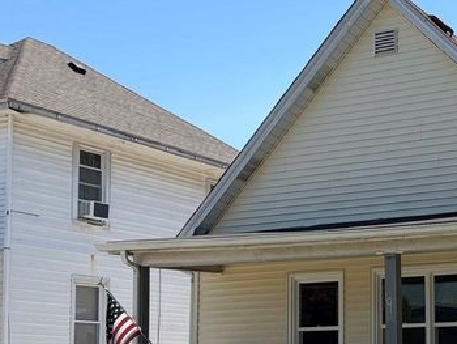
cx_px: 380
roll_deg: +1.0
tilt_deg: +5.8
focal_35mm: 76
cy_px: 281
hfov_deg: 25.1
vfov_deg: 19.2
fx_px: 1004
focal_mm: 5.96
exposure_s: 1/2865
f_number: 1.6
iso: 50
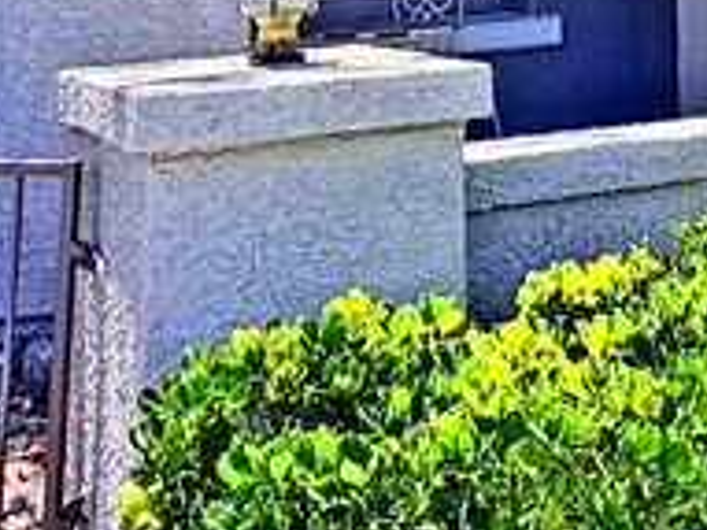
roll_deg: +0.9
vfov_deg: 16.1
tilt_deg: +15.3
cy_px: -471
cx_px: 622
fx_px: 1531
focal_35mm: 75
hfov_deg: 25.3
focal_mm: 2.22
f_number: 2.2
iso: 40
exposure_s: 1/770
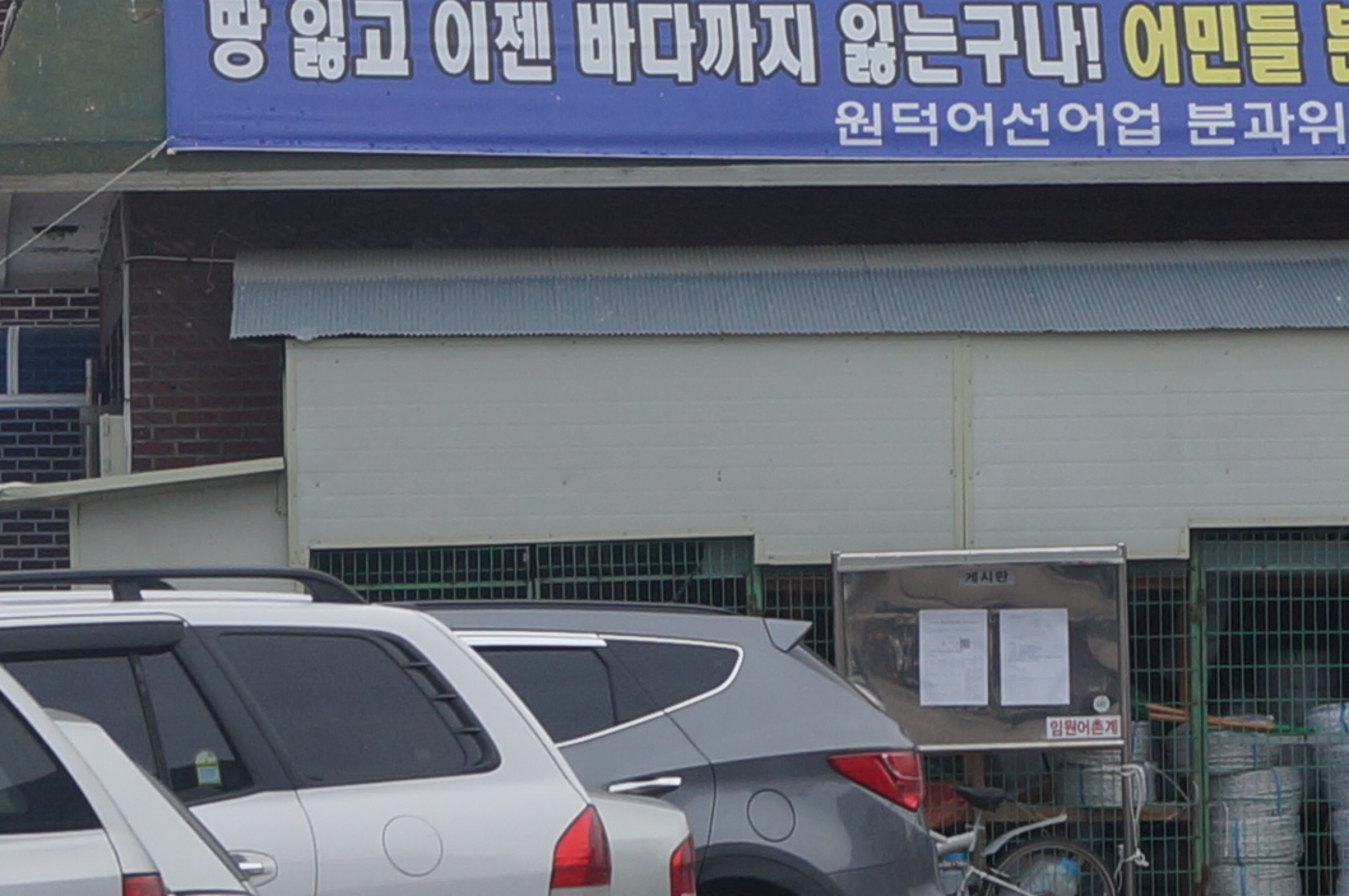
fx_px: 7299
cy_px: 501
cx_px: 645
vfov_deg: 7.0
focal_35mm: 195
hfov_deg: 10.6
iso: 100
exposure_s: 1/160
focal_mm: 28
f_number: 7.1
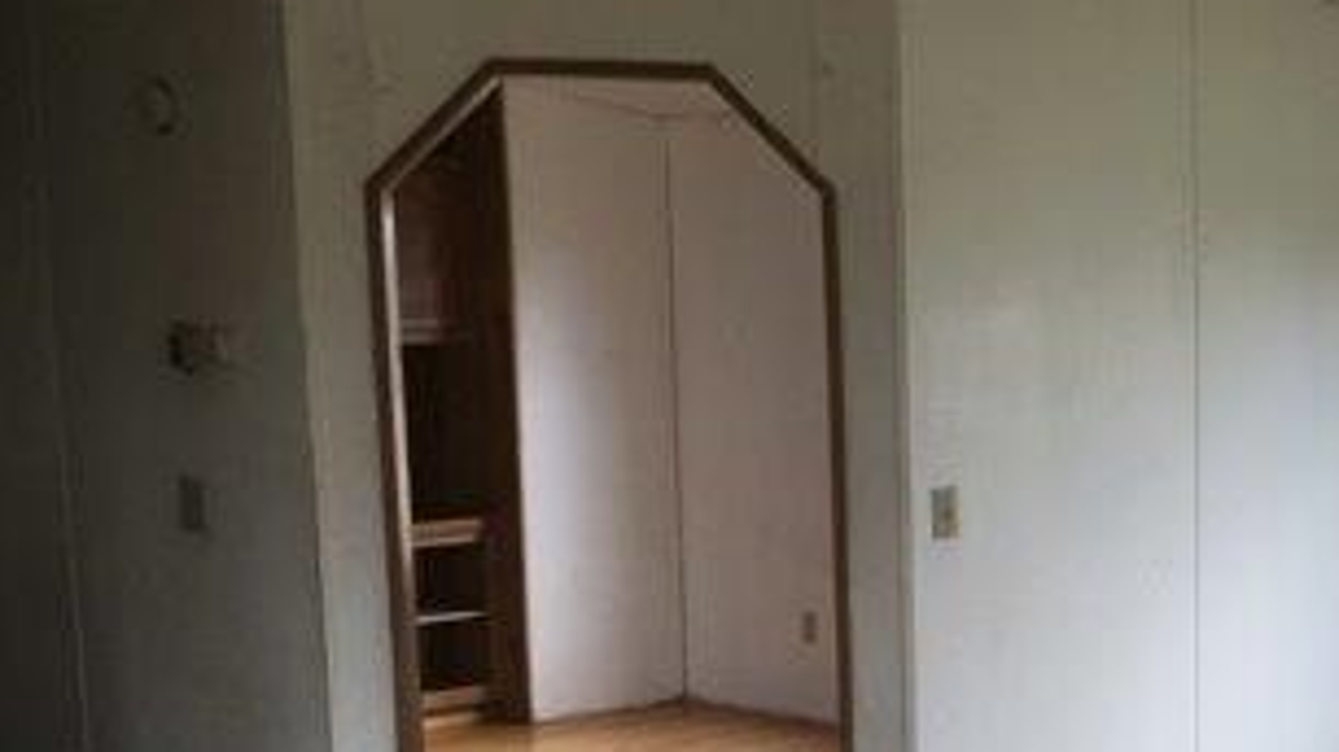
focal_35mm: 66
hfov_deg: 29.9
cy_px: 630
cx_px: 1313
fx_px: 2343
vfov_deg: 18.0
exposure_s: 1/60
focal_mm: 4.15
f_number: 2.2
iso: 32
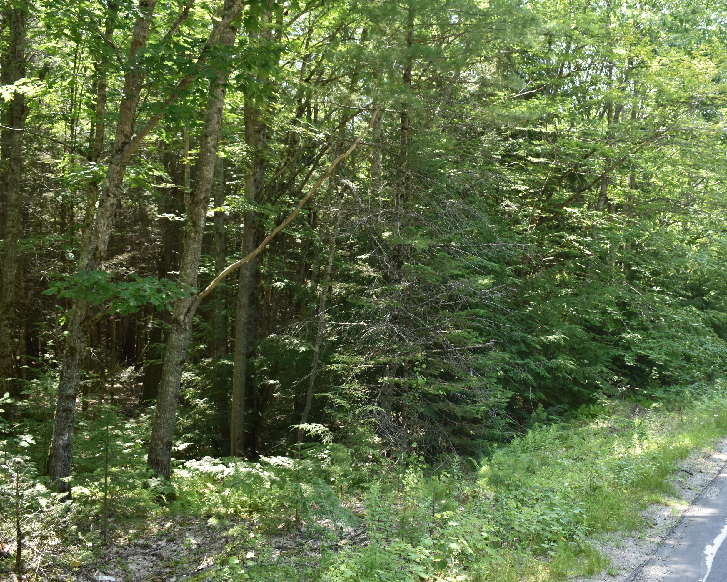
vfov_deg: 36.5
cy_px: 289
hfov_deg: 44.6
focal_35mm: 41
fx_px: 882
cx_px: 421
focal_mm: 24
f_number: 6.3
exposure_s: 1/160
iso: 400
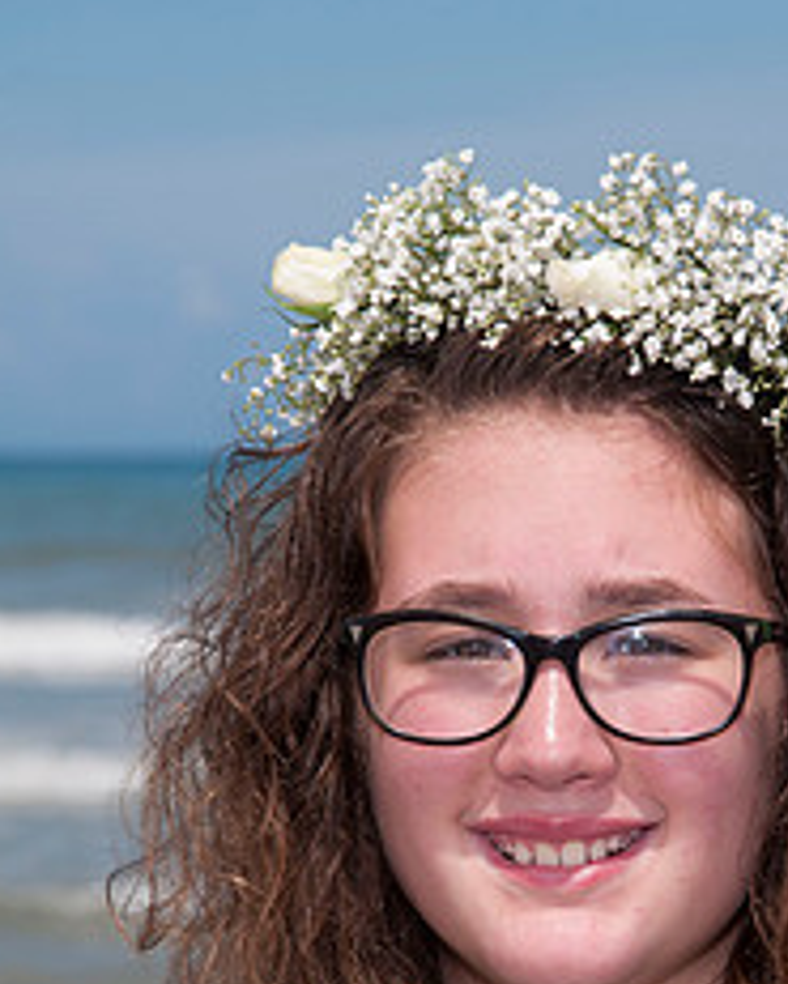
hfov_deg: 5.8
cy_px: 912
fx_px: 7808
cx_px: 586
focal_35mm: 268
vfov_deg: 7.2
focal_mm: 98
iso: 100
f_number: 11
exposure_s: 1/250
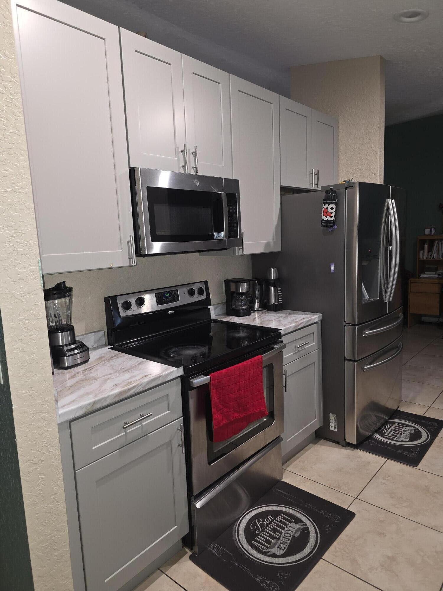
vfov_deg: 73.9
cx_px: 222
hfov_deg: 58.9
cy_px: 296
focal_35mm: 23
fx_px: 392
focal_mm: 6.3
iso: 160
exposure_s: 1/24
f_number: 1.7
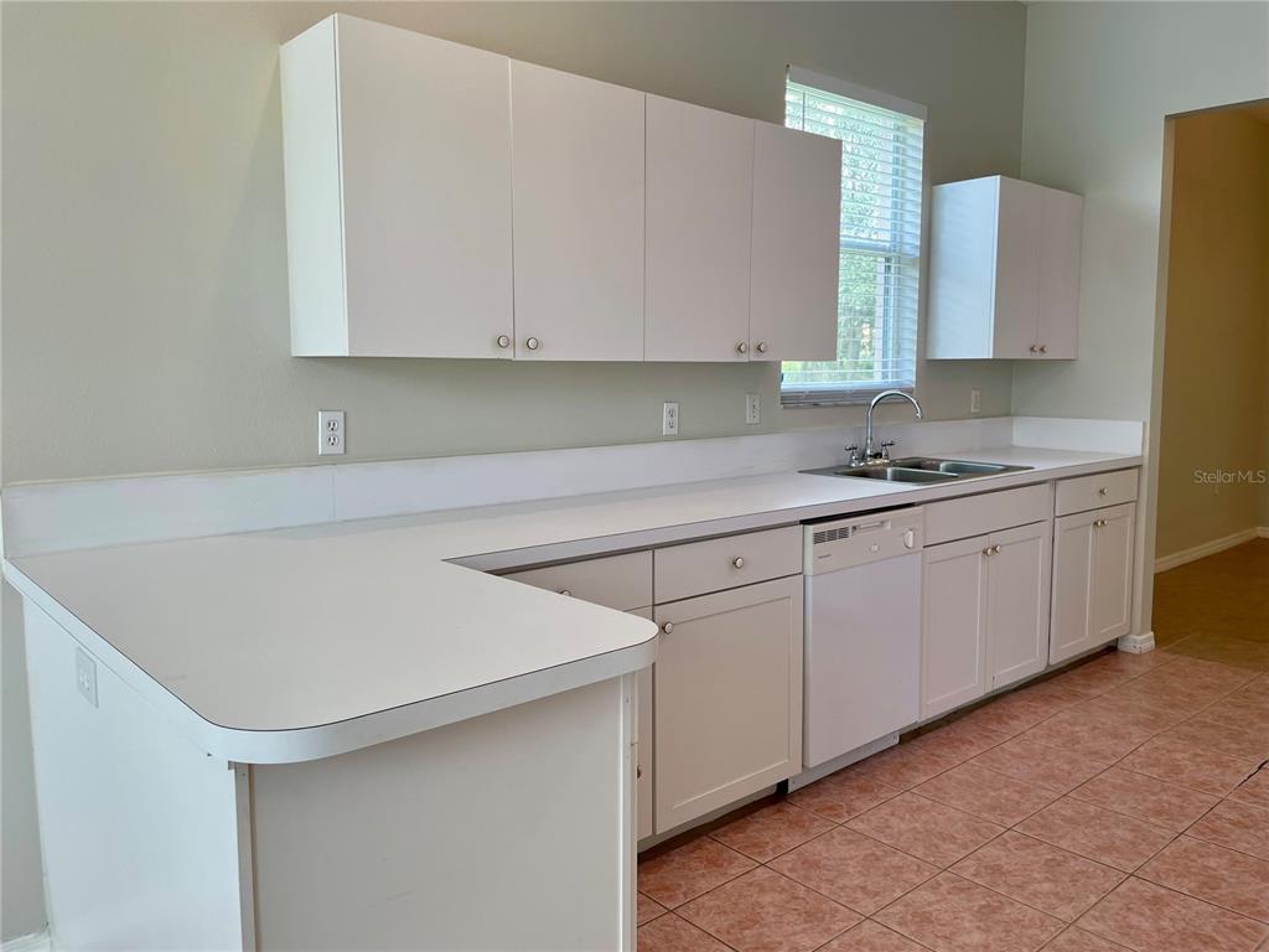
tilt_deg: -6.6
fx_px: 953
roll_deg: +0.5
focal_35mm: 26
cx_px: 634
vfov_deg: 53.1
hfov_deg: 67.3
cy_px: 476
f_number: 1.6
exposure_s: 1/120
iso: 40
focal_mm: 4.2
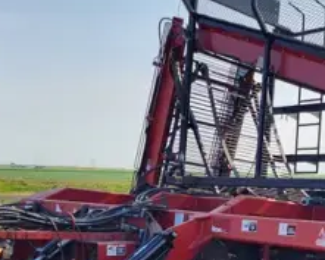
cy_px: 223
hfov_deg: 28.3
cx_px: 275
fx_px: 625
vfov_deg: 23.0
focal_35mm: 65
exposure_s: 1/984
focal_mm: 6.4
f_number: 1.8
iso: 12
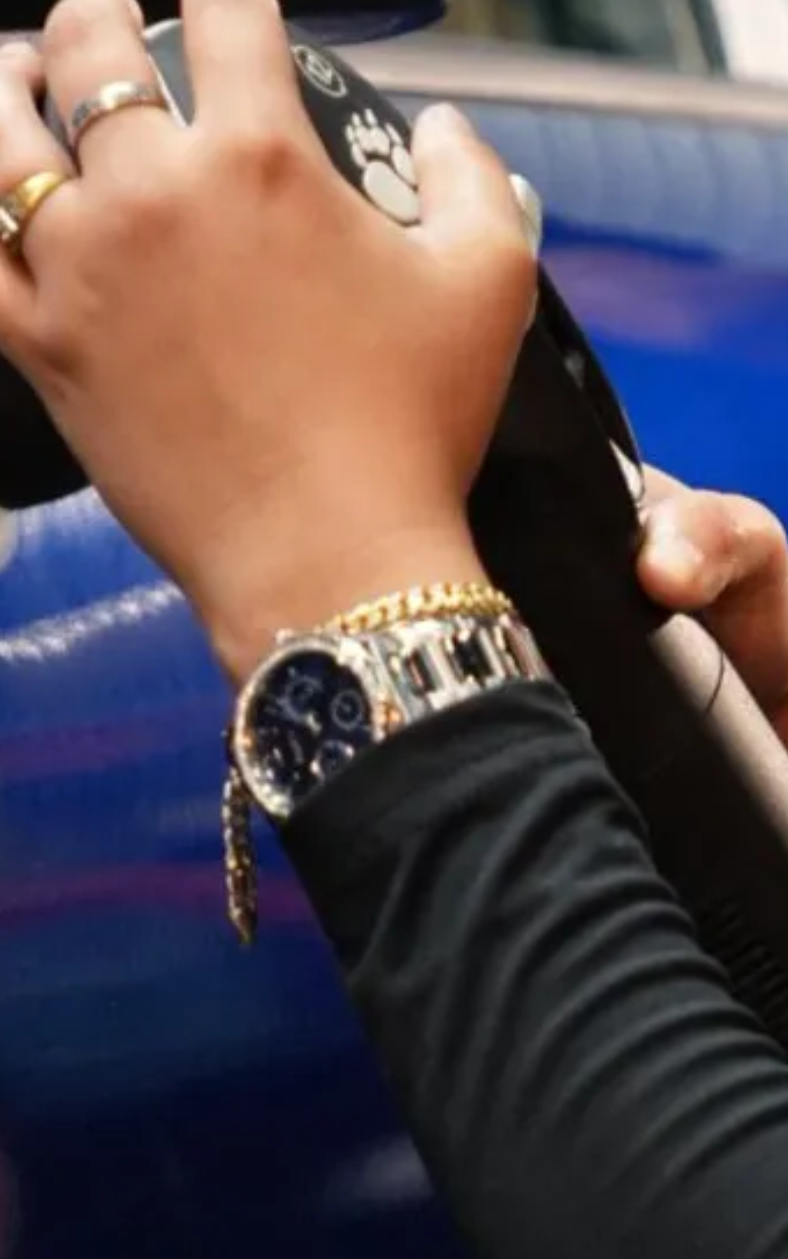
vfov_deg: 11.9
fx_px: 6023
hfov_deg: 7.4
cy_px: 1087
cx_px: 980
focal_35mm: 176
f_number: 2.8
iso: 1250
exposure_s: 1/125
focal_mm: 37.2
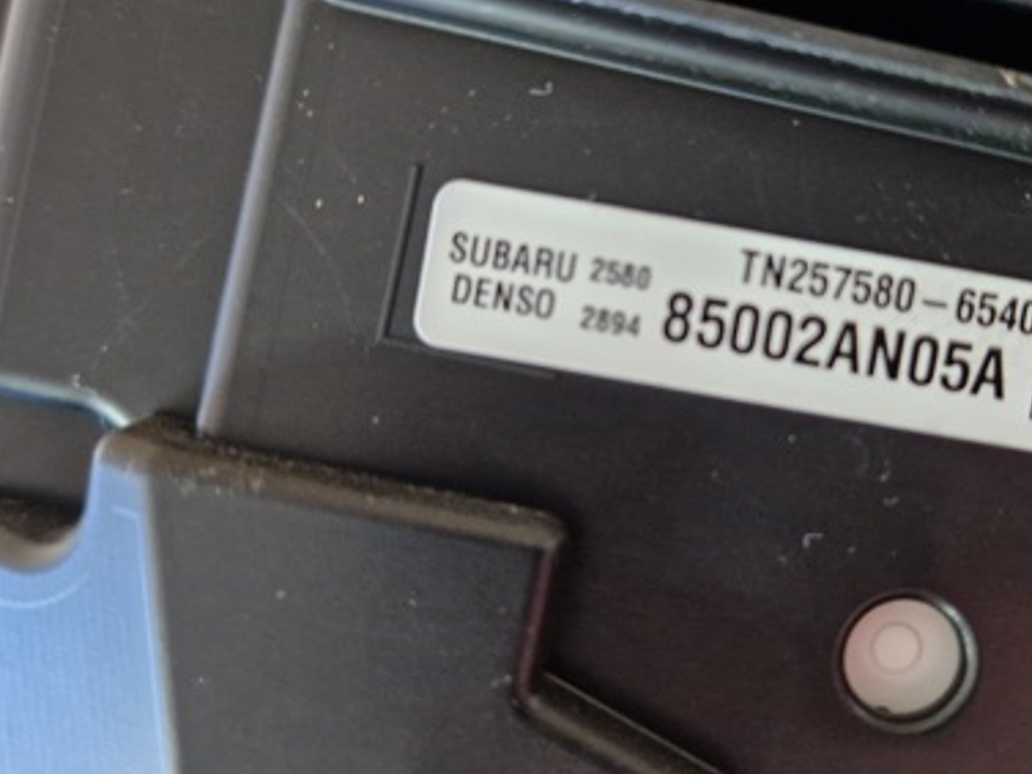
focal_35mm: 39
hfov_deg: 47.1
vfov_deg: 36.8
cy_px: 325
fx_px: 1163
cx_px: 684
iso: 1000
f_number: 1.8
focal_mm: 5.4
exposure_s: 1/100
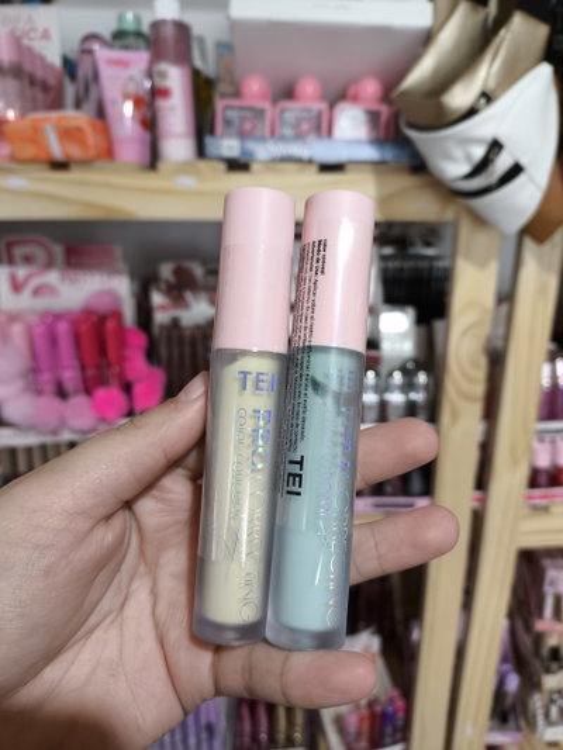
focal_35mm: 25
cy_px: 375
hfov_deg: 54.9
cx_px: 282
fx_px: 542
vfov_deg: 69.4
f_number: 1.7
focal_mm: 4.71
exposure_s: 1/33.3
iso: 320
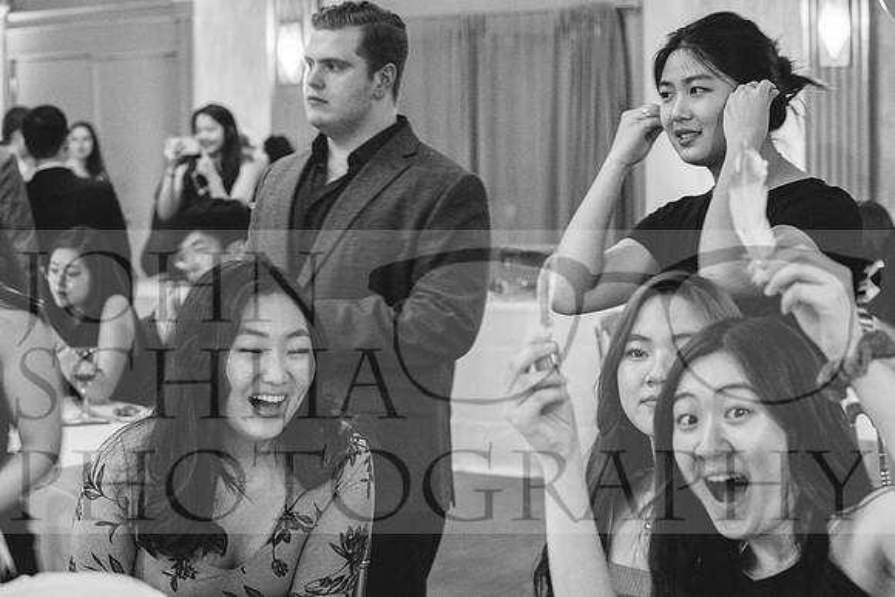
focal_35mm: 70
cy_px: 298
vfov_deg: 19.5
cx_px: 448
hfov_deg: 28.8
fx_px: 1741
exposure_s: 1/30
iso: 10000
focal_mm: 70
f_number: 5
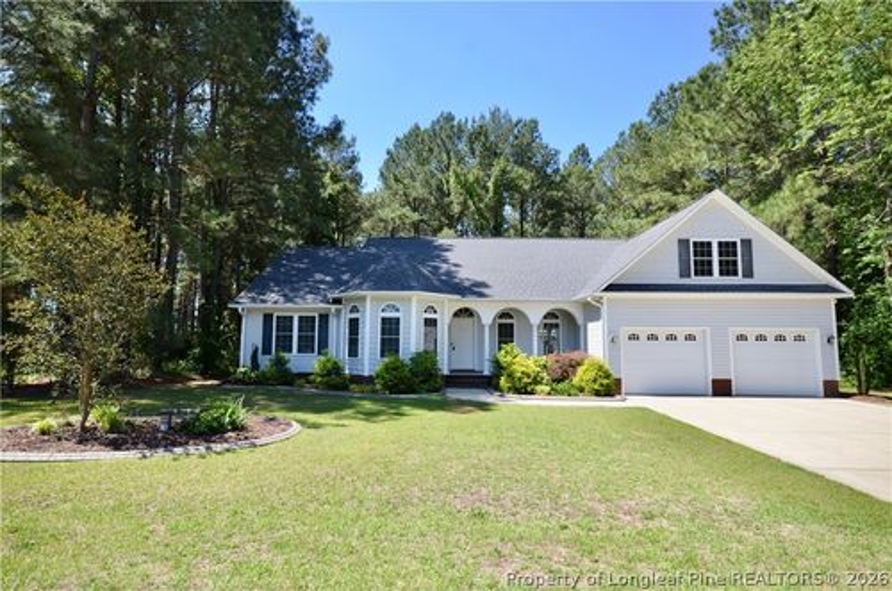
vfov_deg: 63.0
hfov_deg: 85.5
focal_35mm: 20
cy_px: 296
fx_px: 482
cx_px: 446
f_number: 8
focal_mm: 13
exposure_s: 1/250
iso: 200
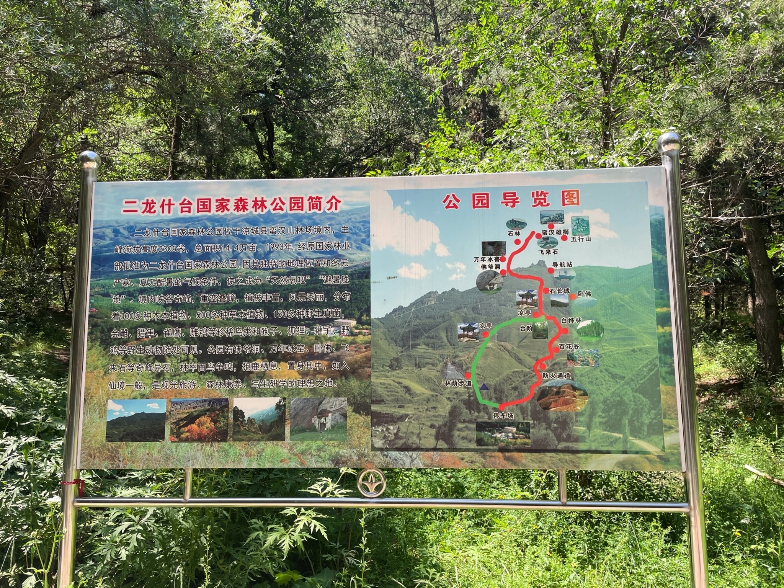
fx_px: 589
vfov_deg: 53.1
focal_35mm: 26
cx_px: 392
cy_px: 294
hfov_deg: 67.3
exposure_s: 1/336
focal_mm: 4.2
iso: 32
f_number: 1.6
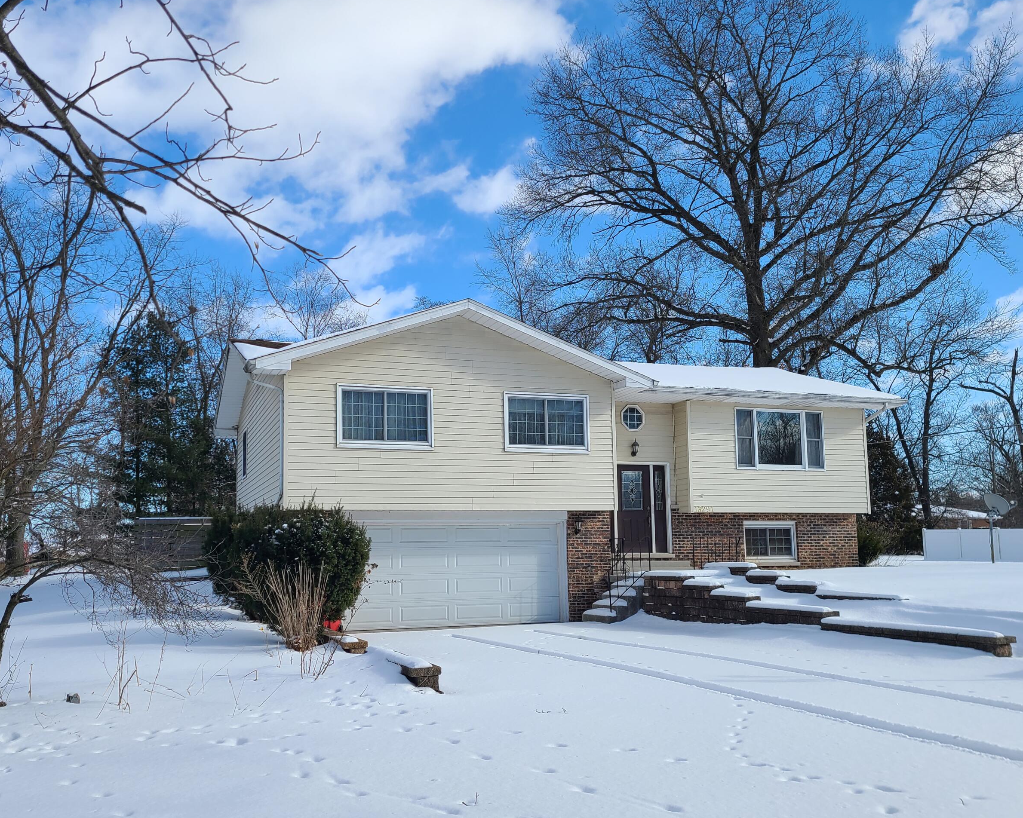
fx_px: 969
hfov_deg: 55.7
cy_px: 464
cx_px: 498
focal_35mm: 32
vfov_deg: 45.7
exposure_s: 1/1936
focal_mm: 5.4
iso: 40
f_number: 1.8
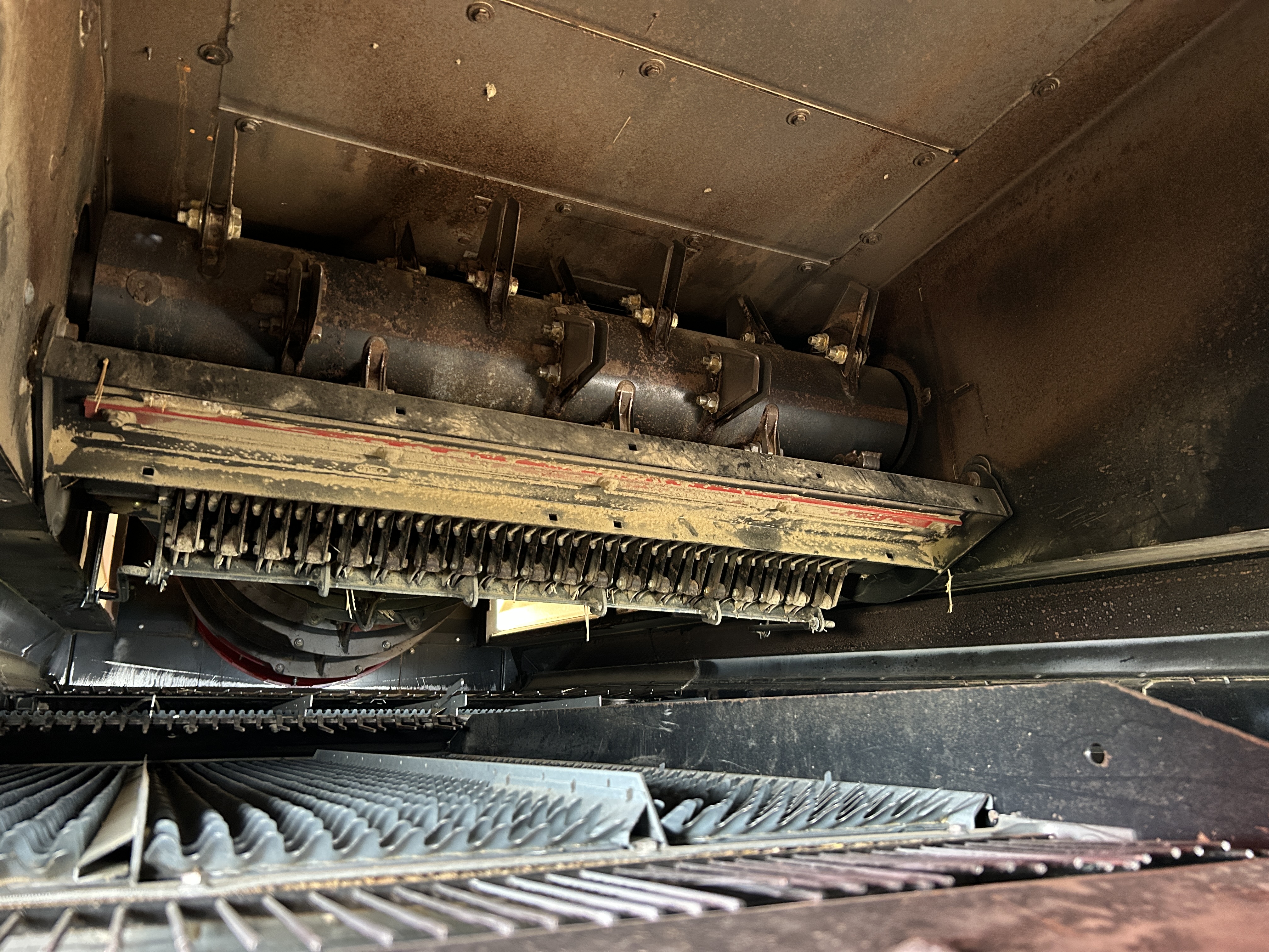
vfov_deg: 53.1
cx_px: 634
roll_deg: -4.6
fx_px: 953
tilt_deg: +9.7
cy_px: 476
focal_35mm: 26
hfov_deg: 67.3
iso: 640
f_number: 1.5
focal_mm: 5.7
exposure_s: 1/35
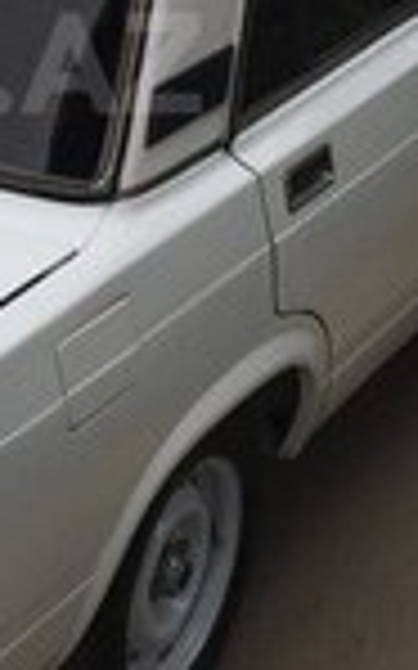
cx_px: -144
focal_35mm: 102
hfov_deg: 12.4
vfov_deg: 20.0
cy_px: 63
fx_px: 1861
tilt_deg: -19.8
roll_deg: -0.5
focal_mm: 4.15
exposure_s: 1/732
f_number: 2.2
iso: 32
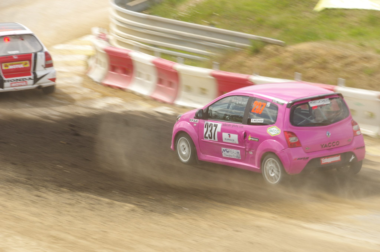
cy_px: 126
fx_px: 2130
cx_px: 190
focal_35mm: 202
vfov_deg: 6.8
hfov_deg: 10.2
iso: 160
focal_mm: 135
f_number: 14
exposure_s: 1/80
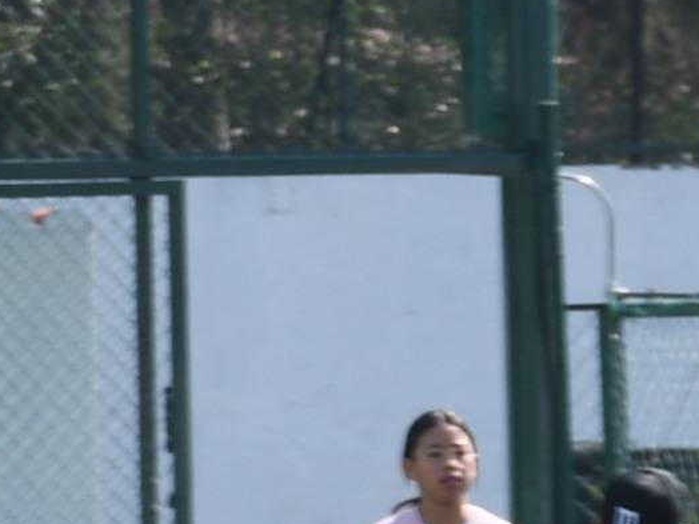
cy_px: 989
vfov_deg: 1.7
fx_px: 17326
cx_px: 1746
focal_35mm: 858
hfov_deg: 2.3
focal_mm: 75
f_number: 9
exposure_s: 1/100
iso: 100
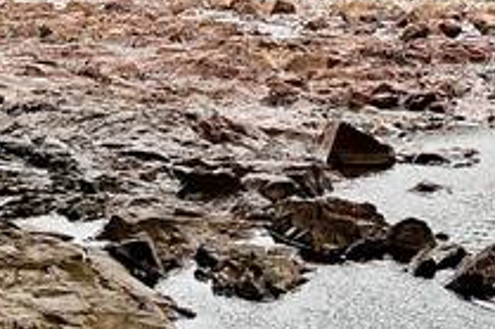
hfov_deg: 24.5
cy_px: 2
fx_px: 1140
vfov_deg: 16.1
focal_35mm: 83
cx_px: 272
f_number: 1.5
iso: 50
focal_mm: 5.7
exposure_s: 1/581
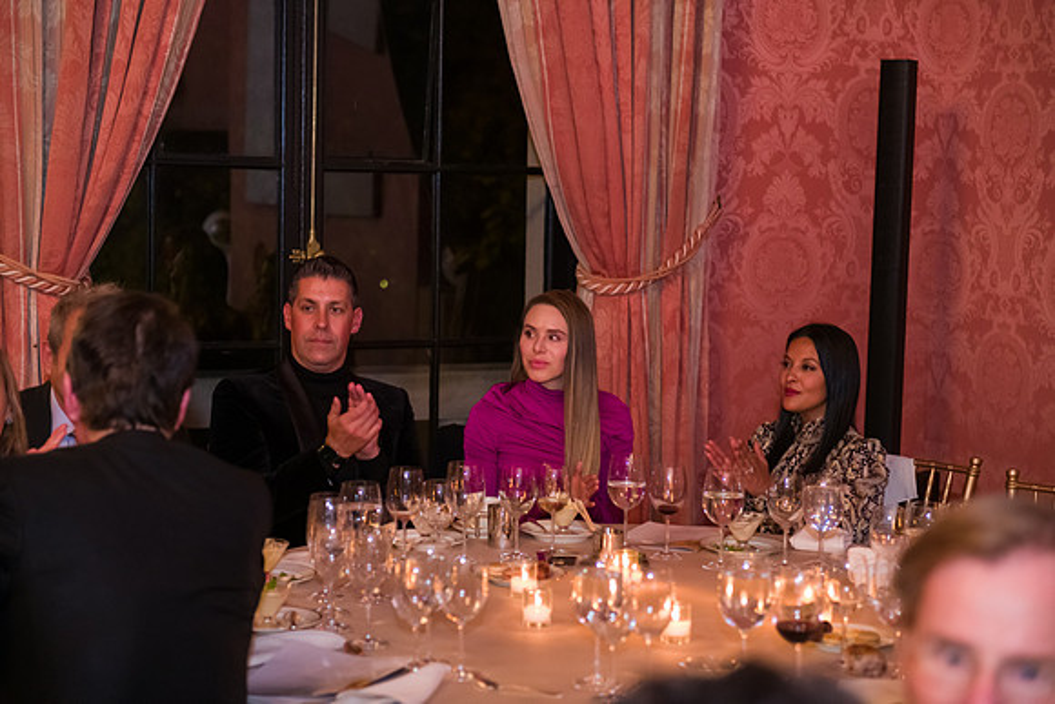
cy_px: 352
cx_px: 528
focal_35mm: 70
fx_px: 2052
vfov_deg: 19.5
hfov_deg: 28.8
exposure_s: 1/100
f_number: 3.2
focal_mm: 70
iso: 3200
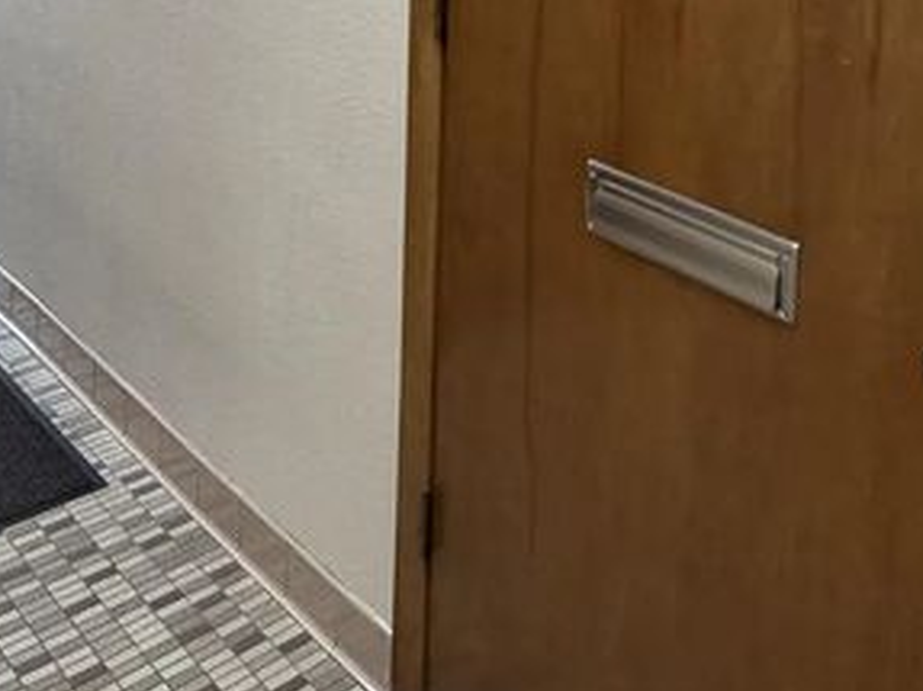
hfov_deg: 37.0
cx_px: 727
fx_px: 1333
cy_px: -167
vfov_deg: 25.6
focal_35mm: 50
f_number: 2.2
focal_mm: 2.22
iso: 200
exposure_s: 1/60
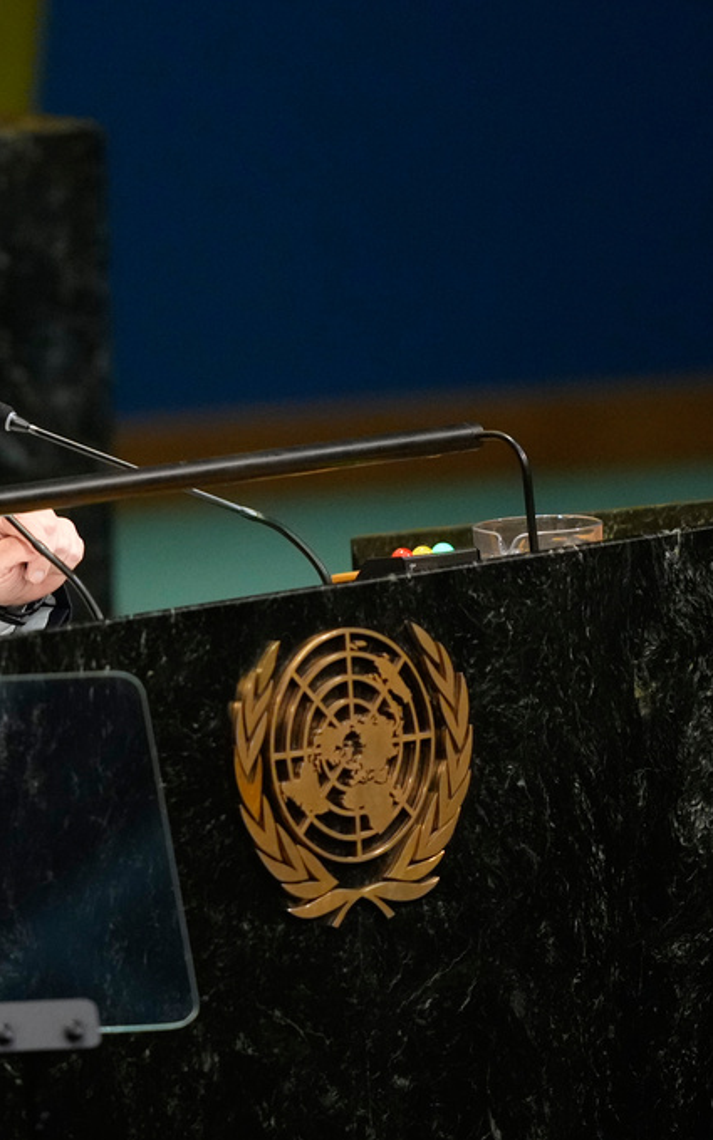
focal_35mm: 921
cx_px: -44
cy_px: 570
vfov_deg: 2.3
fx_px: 28634
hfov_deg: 1.4
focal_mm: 400
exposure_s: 1/400
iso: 4000
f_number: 2.8
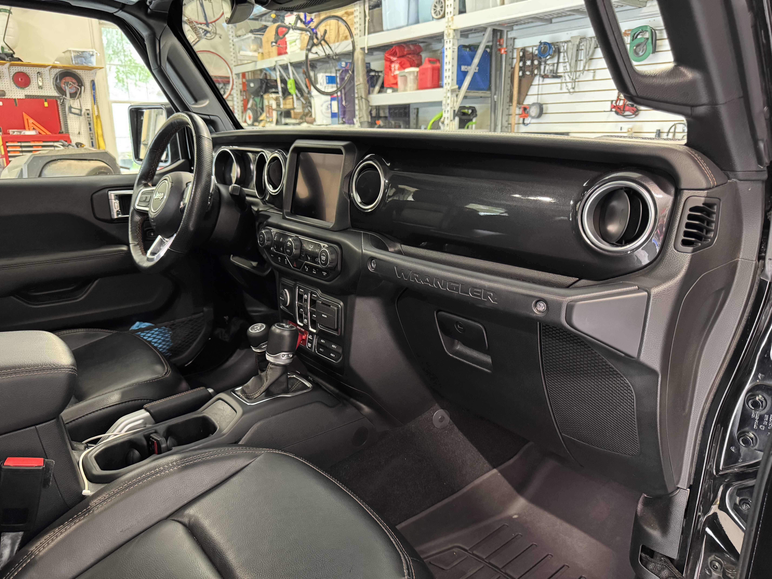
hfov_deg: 71.6
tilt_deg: -17.1
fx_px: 535
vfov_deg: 56.8
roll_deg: -0.2
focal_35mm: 24
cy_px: 290
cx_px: 386
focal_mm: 6.76
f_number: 1.78
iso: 1000
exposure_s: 1/40
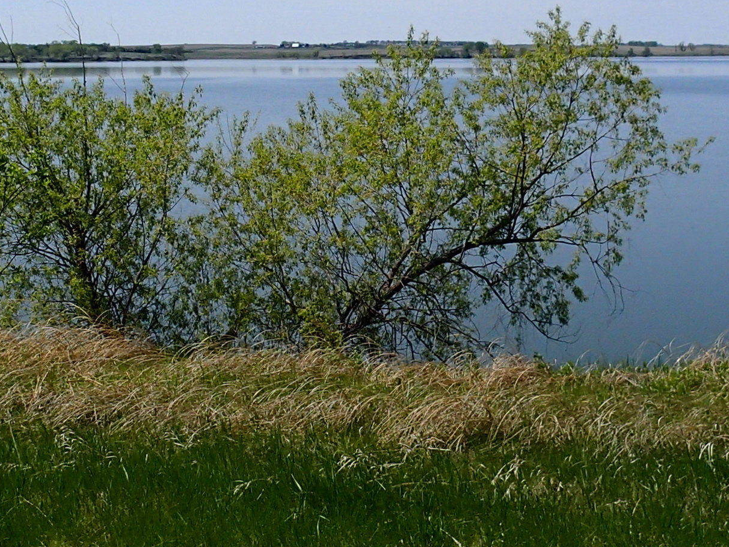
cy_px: 191
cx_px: 274
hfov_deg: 29.3
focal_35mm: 66
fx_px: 1390
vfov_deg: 22.2
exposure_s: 1/320
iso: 100
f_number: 8
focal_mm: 4.5
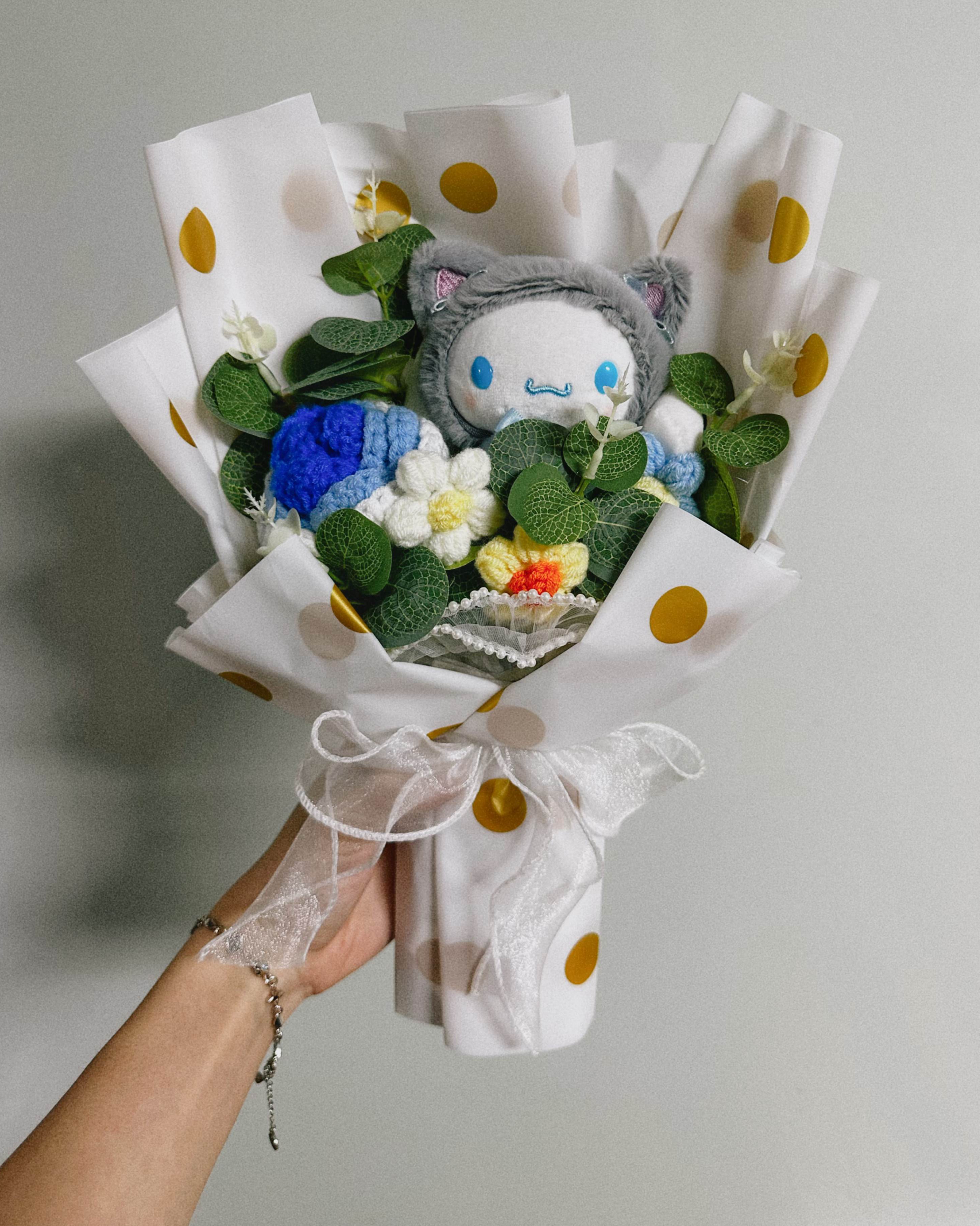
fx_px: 943
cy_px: 548
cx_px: 496
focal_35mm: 26
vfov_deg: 65.9
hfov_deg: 54.9
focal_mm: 6.86
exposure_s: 1/100
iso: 200
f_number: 1.78
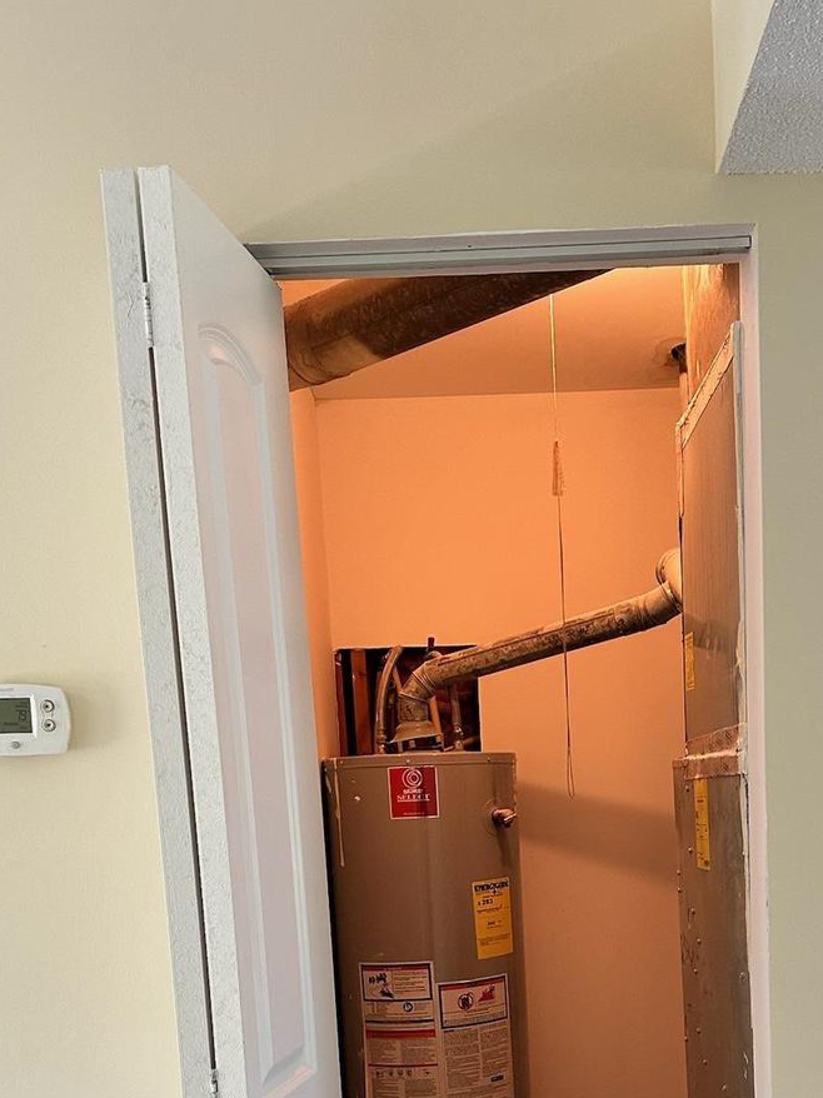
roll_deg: +1.6
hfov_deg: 34.0
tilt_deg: -6.9
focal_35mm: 42
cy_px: 942
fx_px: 1332
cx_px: 547
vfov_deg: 42.0
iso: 200
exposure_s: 1/60
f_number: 1.78
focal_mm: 6.86
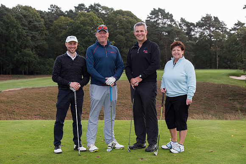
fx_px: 560
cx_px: 123
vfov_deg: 16.7
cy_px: 82
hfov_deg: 24.8
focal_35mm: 82
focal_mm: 82
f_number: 7.1
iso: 400
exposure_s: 1/250
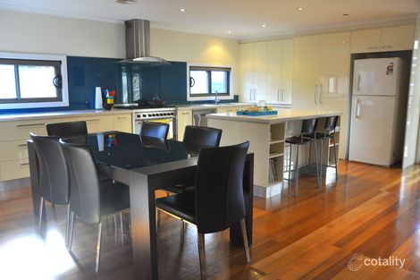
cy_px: 140
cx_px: 210
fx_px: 350
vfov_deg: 43.6
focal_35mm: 30
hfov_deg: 61.9
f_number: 4
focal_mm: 20
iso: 800
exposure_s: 1/125
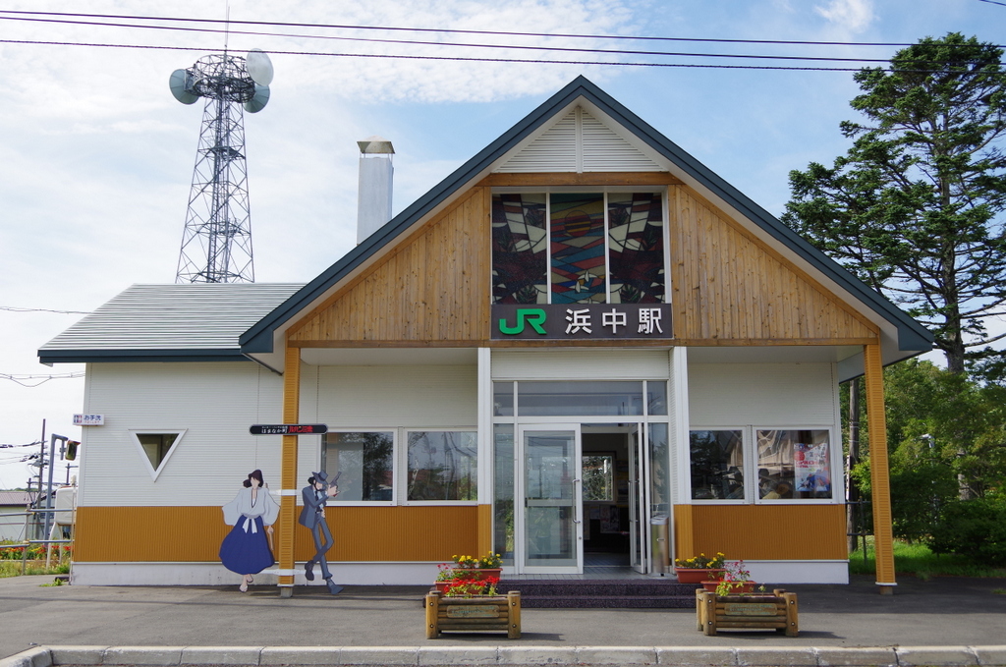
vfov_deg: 36.7
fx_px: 1004
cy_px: 334
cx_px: 503
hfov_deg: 53.2
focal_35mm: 36
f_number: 6.3
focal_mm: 24
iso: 200
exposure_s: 1/500
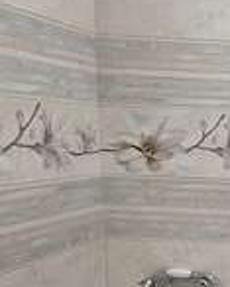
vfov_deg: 35.3
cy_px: 210
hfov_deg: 21.1
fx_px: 442
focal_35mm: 52
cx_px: 401
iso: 50
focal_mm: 2.2
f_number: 1.9
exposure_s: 1/55.3
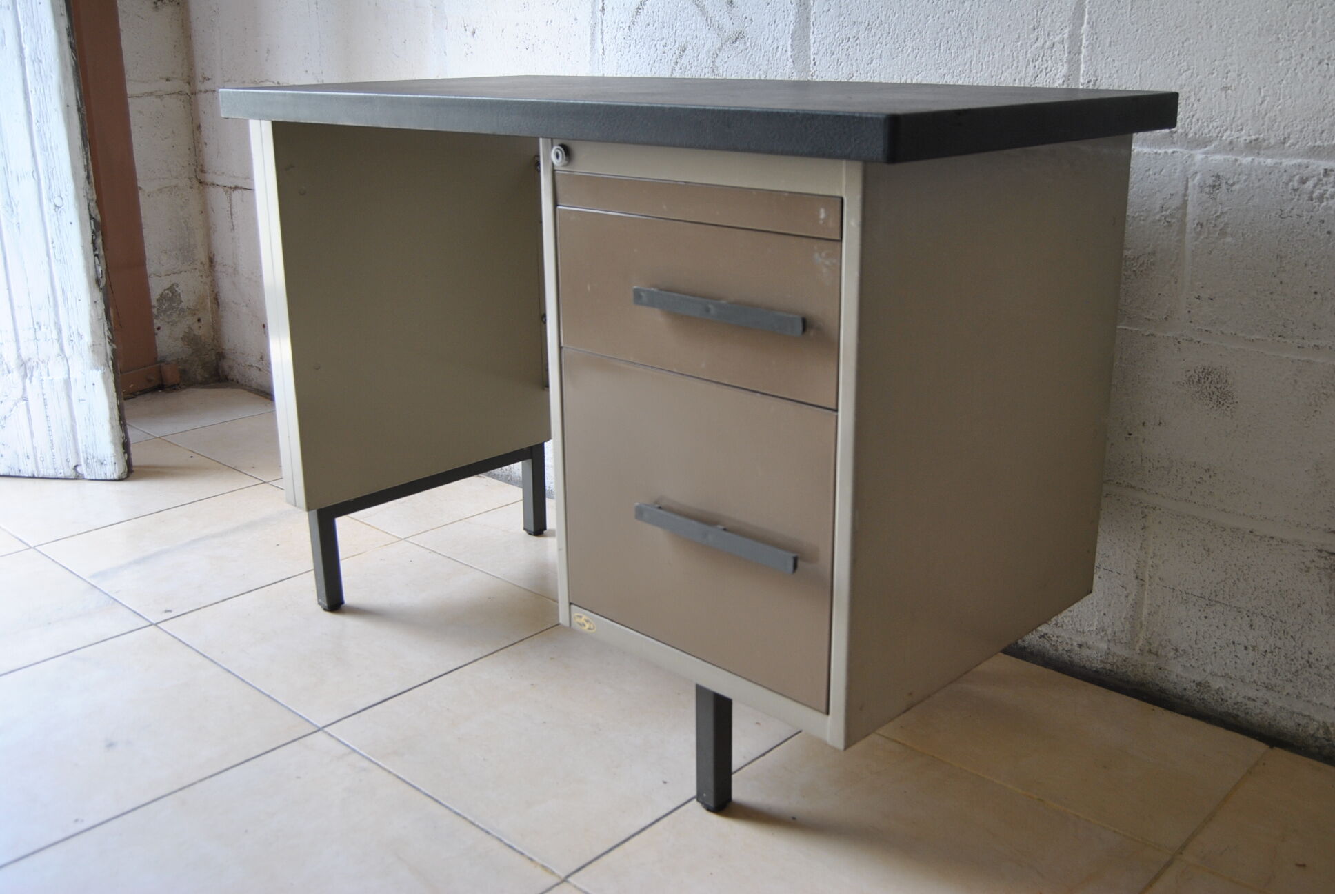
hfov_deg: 55.0
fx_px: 1281
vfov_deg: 38.5
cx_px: 668
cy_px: 447
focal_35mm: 34
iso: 200
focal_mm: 23
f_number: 4.5
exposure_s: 1/80
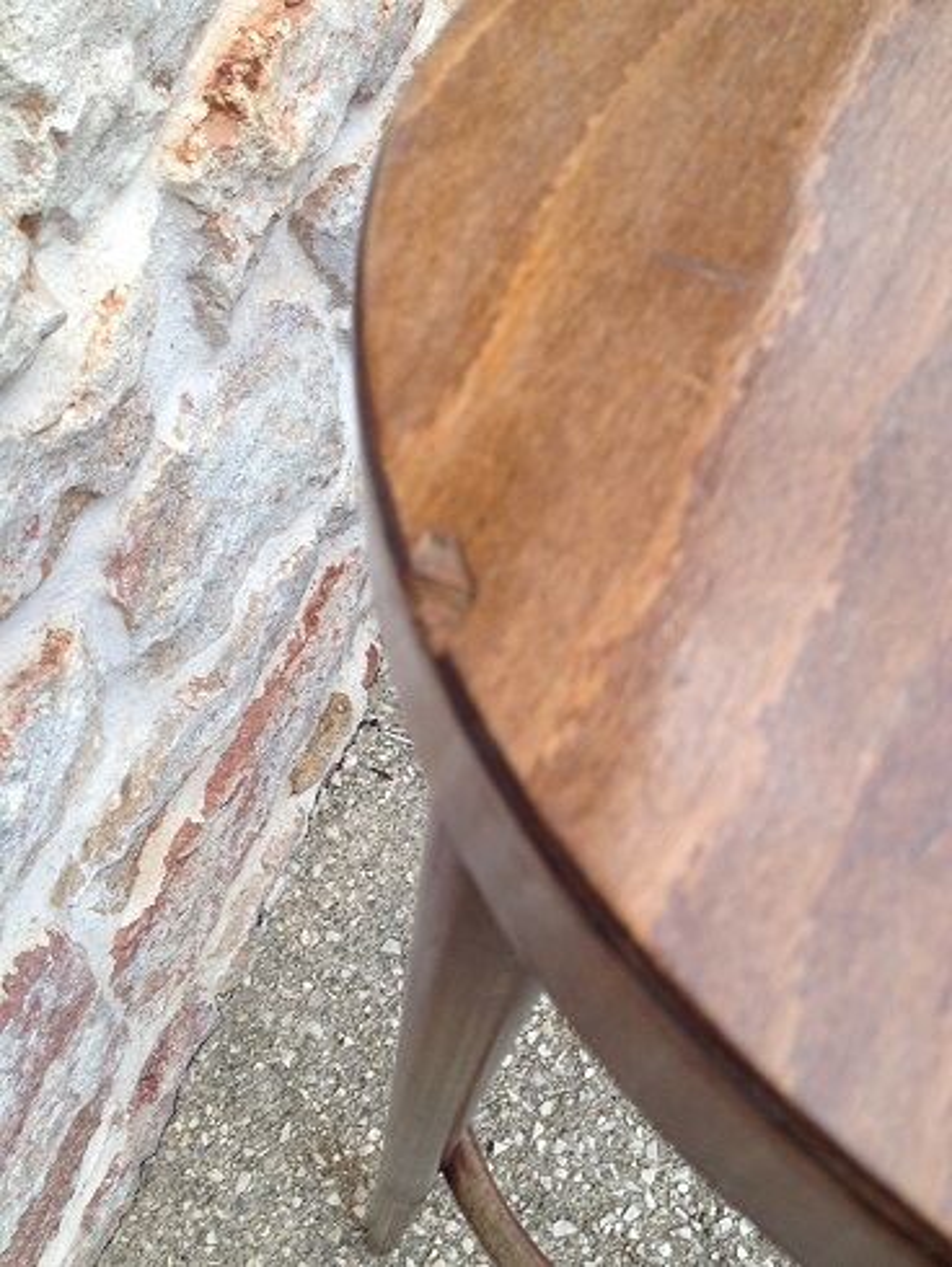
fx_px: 1282
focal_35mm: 35
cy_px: 634
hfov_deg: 40.7
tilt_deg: -60.2
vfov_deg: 52.6
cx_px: 476
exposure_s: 1/142
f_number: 2.4
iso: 50
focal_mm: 4.28
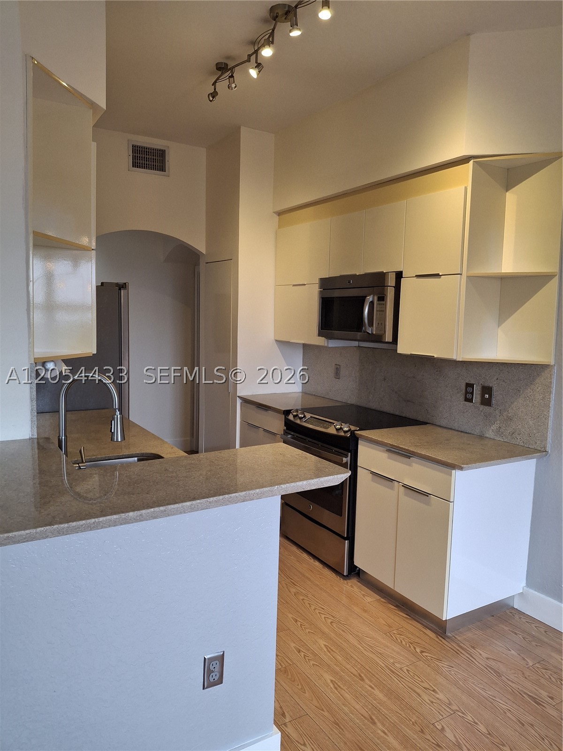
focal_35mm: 25
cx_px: 282
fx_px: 542
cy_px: 376
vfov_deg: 69.4
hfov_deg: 54.9
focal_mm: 4.69
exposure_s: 1/120
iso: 125
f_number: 1.8
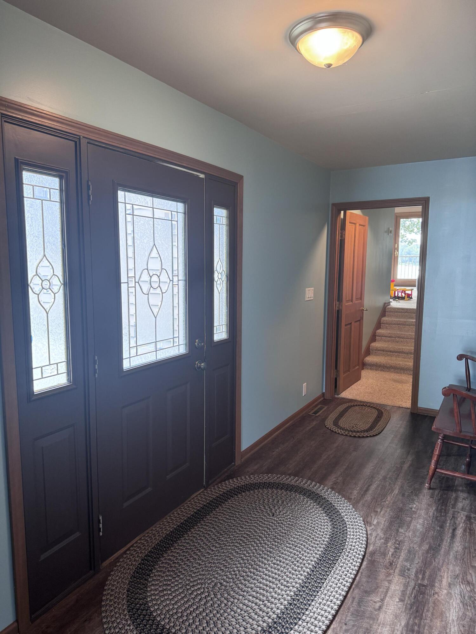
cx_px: 238
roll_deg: -0.4
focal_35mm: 24
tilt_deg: -7.8
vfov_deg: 71.6
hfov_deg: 56.8
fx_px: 440
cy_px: 317
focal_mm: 6.76
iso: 200
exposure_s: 1/60
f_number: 1.78
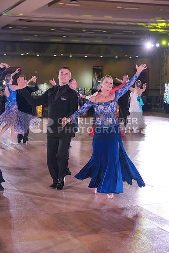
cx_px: 84
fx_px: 493
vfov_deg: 28.8
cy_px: 126
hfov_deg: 19.5
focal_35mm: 70
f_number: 4
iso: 1600
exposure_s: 1/400
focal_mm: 70
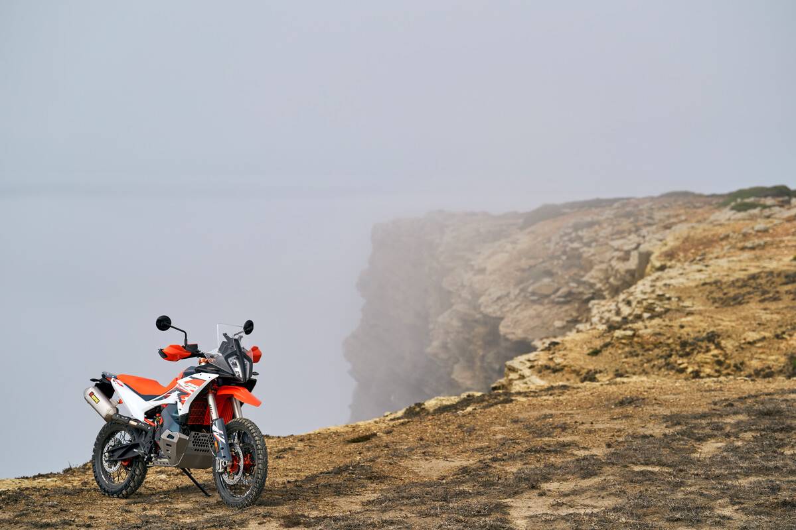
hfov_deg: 22.9
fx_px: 1967
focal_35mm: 89
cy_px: 265
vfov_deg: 15.4
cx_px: 398
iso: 50
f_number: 4
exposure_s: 1/800
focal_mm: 89
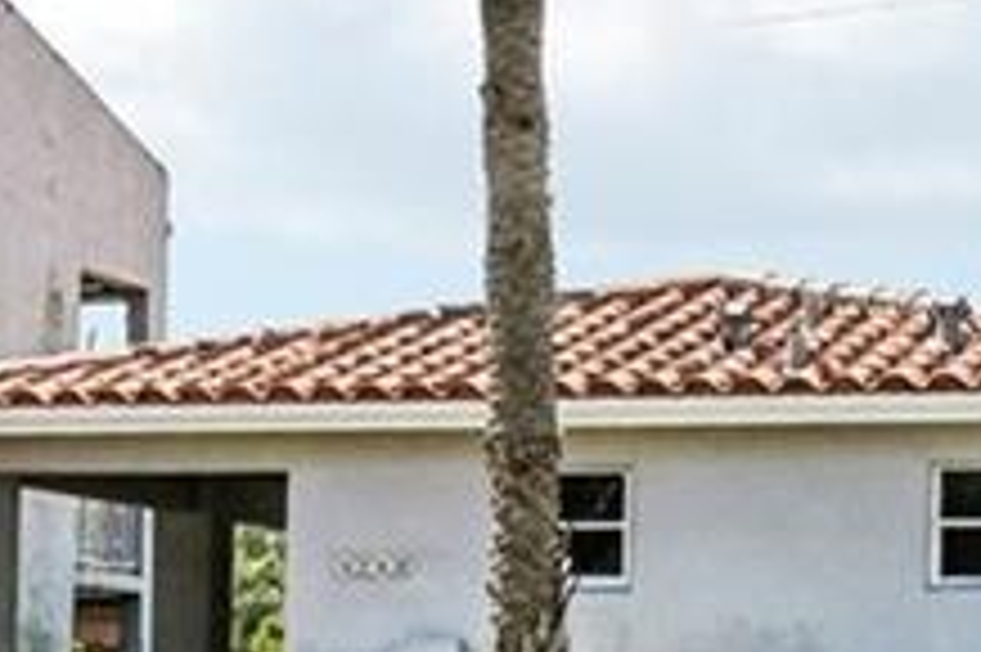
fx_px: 3594
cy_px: 193
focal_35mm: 132
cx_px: 176
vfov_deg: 10.4
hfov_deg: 15.4
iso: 100
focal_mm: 18
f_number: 3.5
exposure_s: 1/2000
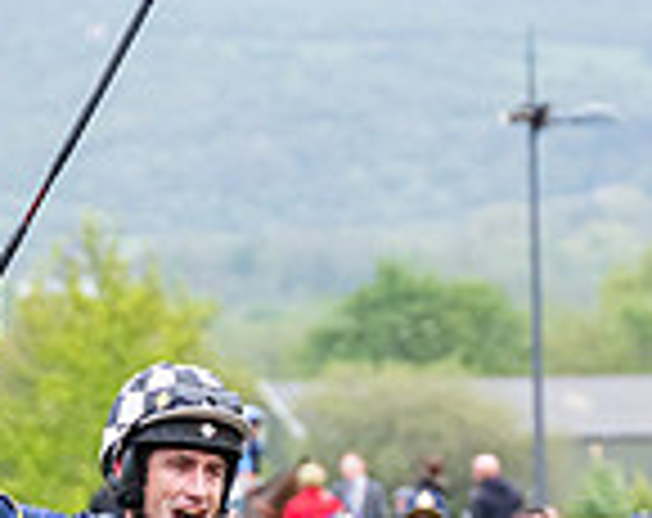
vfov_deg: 3.6
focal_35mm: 430
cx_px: 283
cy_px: 1000
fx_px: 8270
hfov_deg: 4.5
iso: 1000
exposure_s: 1/800
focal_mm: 98
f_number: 4
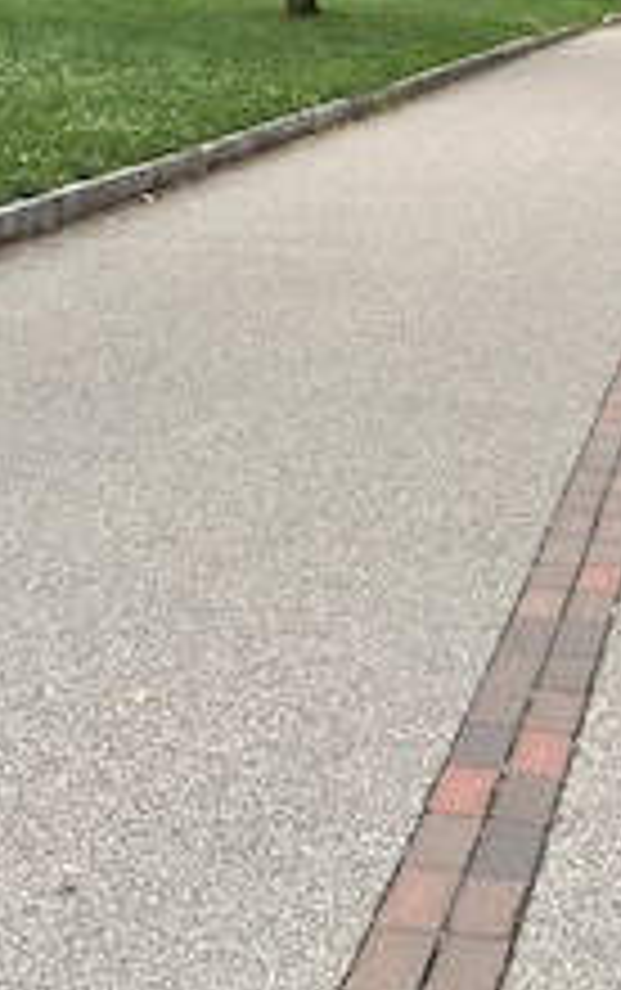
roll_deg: +0.0
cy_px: -266
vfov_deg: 24.6
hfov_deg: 17.5
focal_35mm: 74
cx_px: 531
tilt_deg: -0.2
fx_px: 1999
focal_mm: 6.86
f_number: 1.78
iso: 80
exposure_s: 1/2882
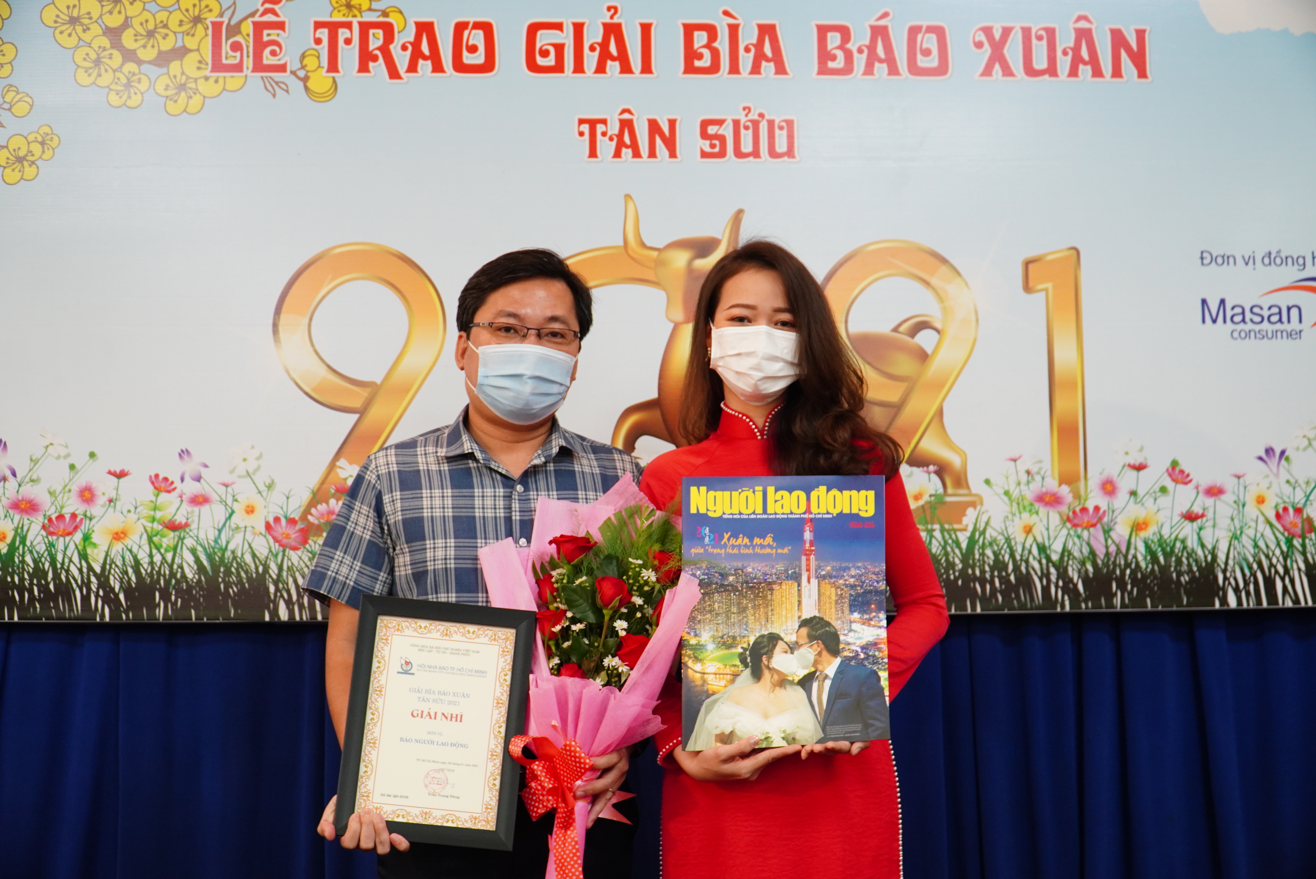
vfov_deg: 28.1
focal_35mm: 48
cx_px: 658
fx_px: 1756
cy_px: 440
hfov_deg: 41.1
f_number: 4.5
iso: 1000
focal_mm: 32
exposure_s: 1/50
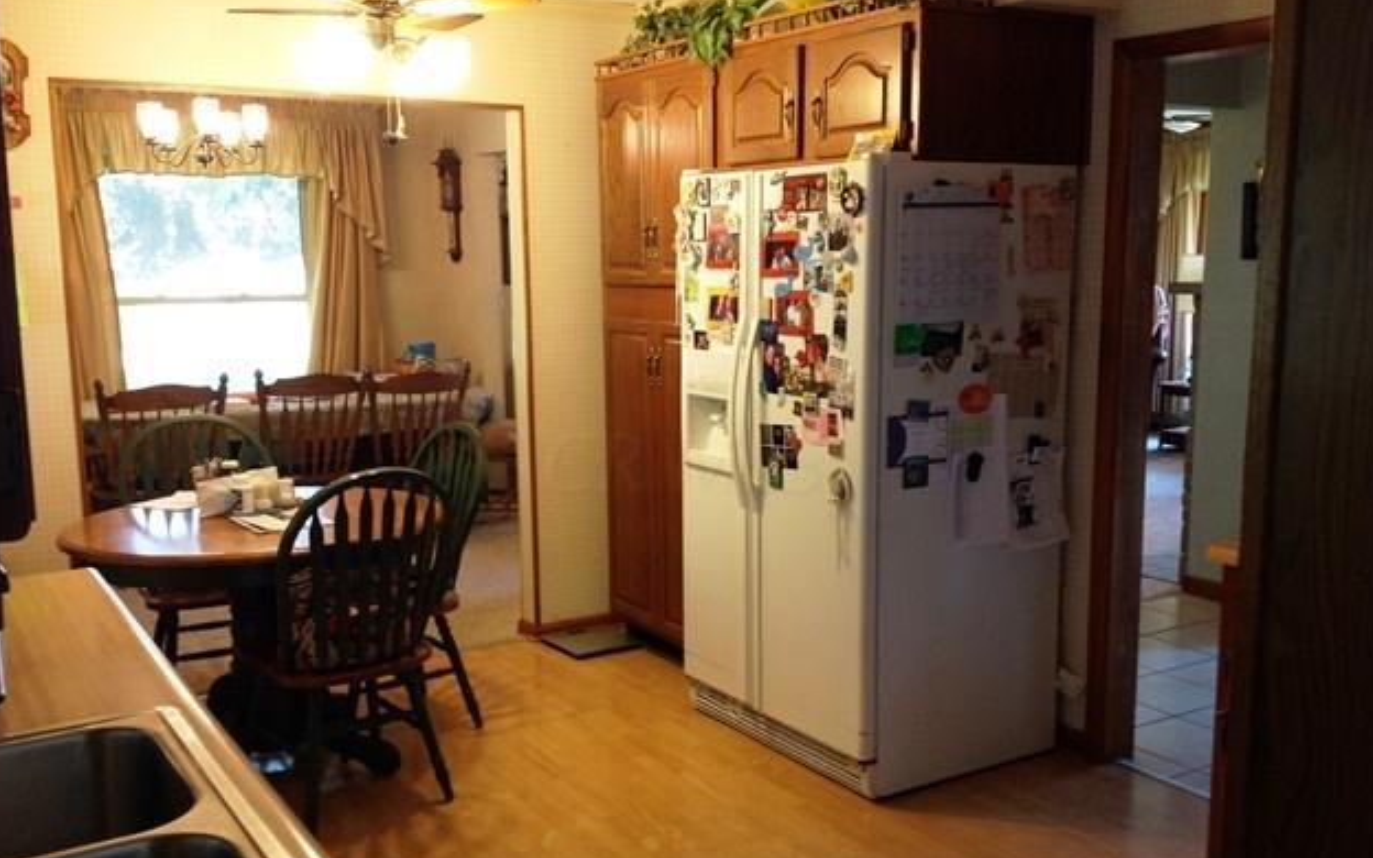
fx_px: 1422
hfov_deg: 51.5
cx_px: 682
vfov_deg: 33.6
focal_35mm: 38
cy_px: 462
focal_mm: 4.28
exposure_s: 1/15
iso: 80
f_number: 2.4
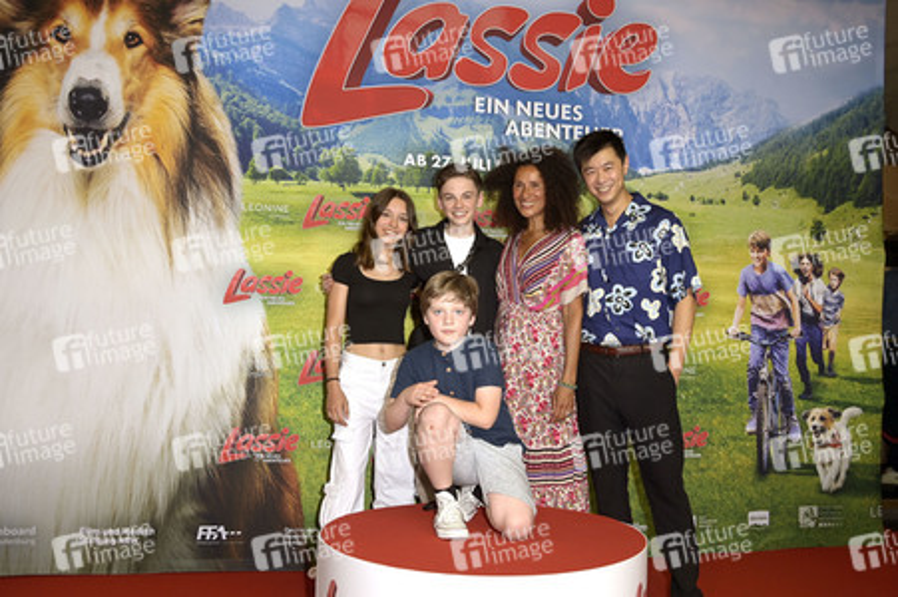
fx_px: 798
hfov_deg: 58.8
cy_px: 298
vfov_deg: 41.1
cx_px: 449
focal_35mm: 32
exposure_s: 1/250
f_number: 5.6
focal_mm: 32
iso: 640
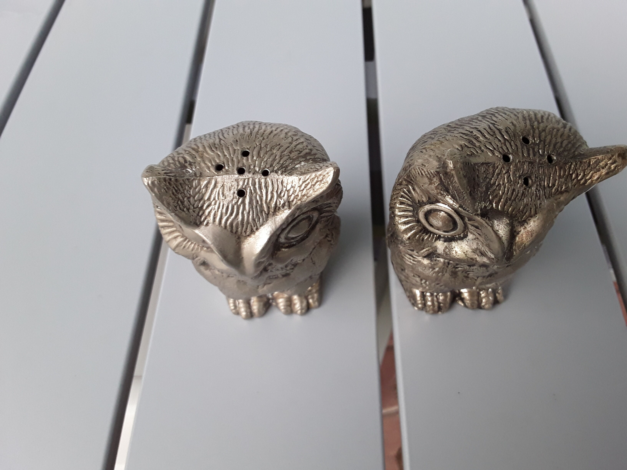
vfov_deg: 51.4
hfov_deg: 65.3
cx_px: 314
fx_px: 489
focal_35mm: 27
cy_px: 235
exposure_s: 1/100
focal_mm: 2.91
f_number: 1.9
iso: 80
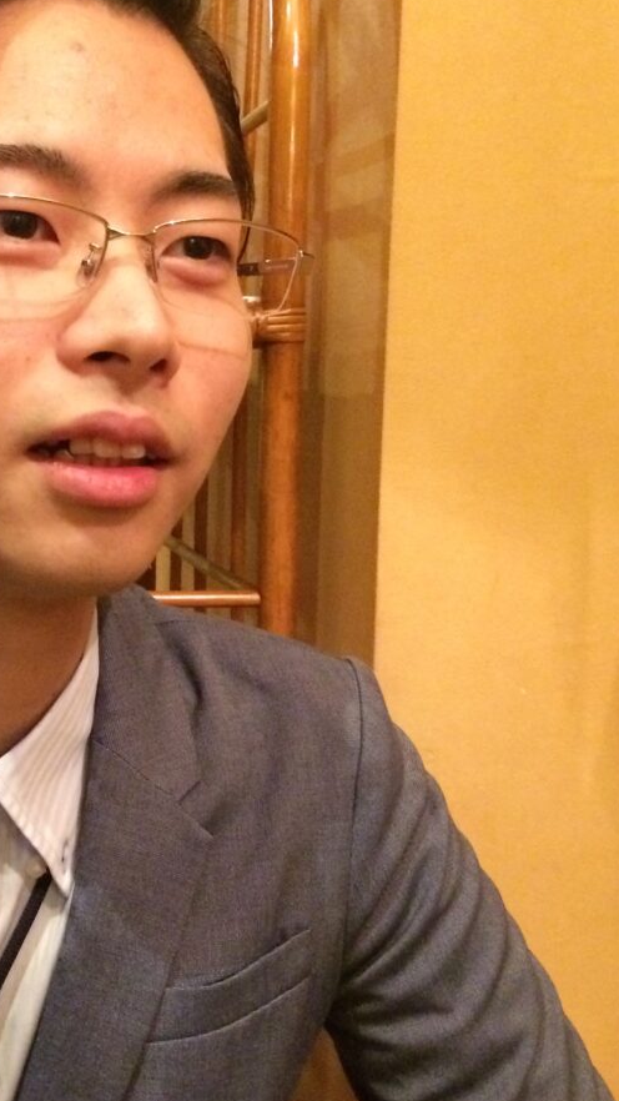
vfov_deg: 47.4
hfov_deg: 26.7
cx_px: 54
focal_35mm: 43
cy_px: 543
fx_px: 1255
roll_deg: -3.3
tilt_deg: -6.4
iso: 640
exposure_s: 1/15
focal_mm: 4.15
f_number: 2.2
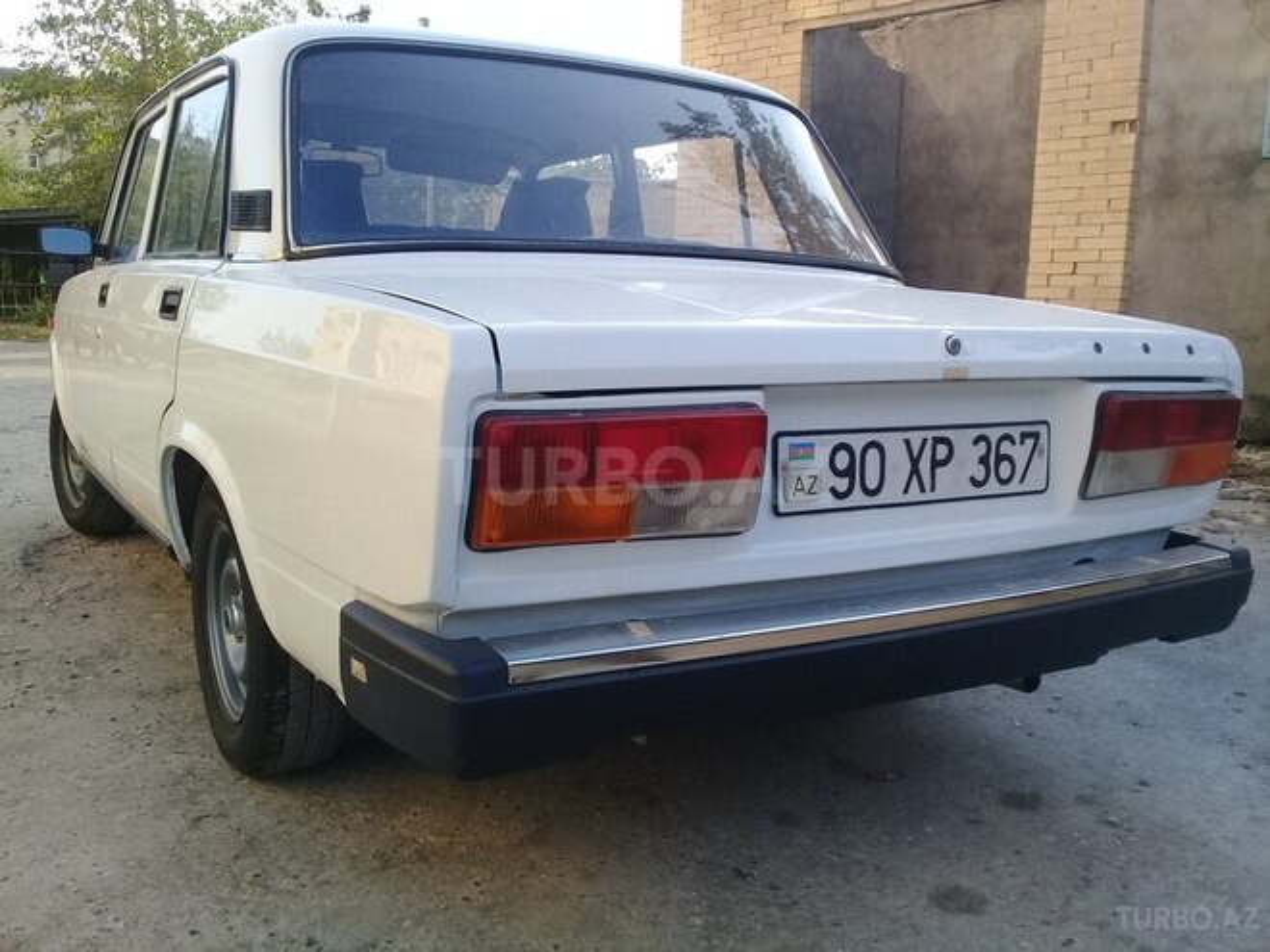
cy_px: 476
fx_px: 1137
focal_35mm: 31
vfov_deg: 45.4
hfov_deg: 58.4
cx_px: 635
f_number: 2.2
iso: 50
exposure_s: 1/228
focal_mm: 3.3
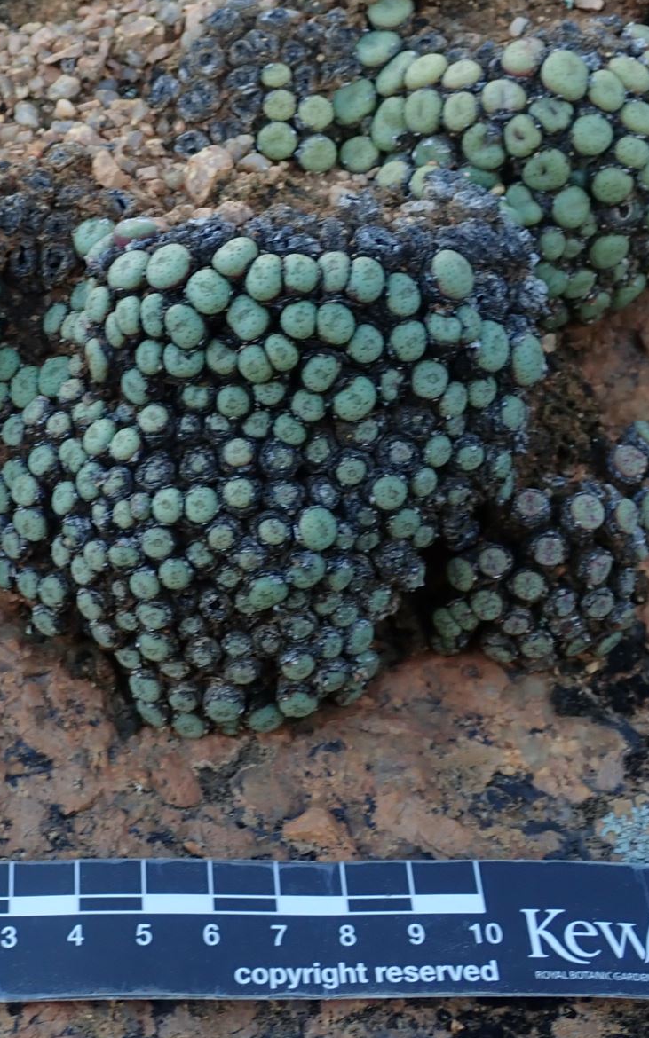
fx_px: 1642
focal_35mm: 58
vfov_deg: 35.1
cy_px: 461
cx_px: 78
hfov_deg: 21.9
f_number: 3.2
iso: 100
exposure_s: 1/80
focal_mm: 5.87
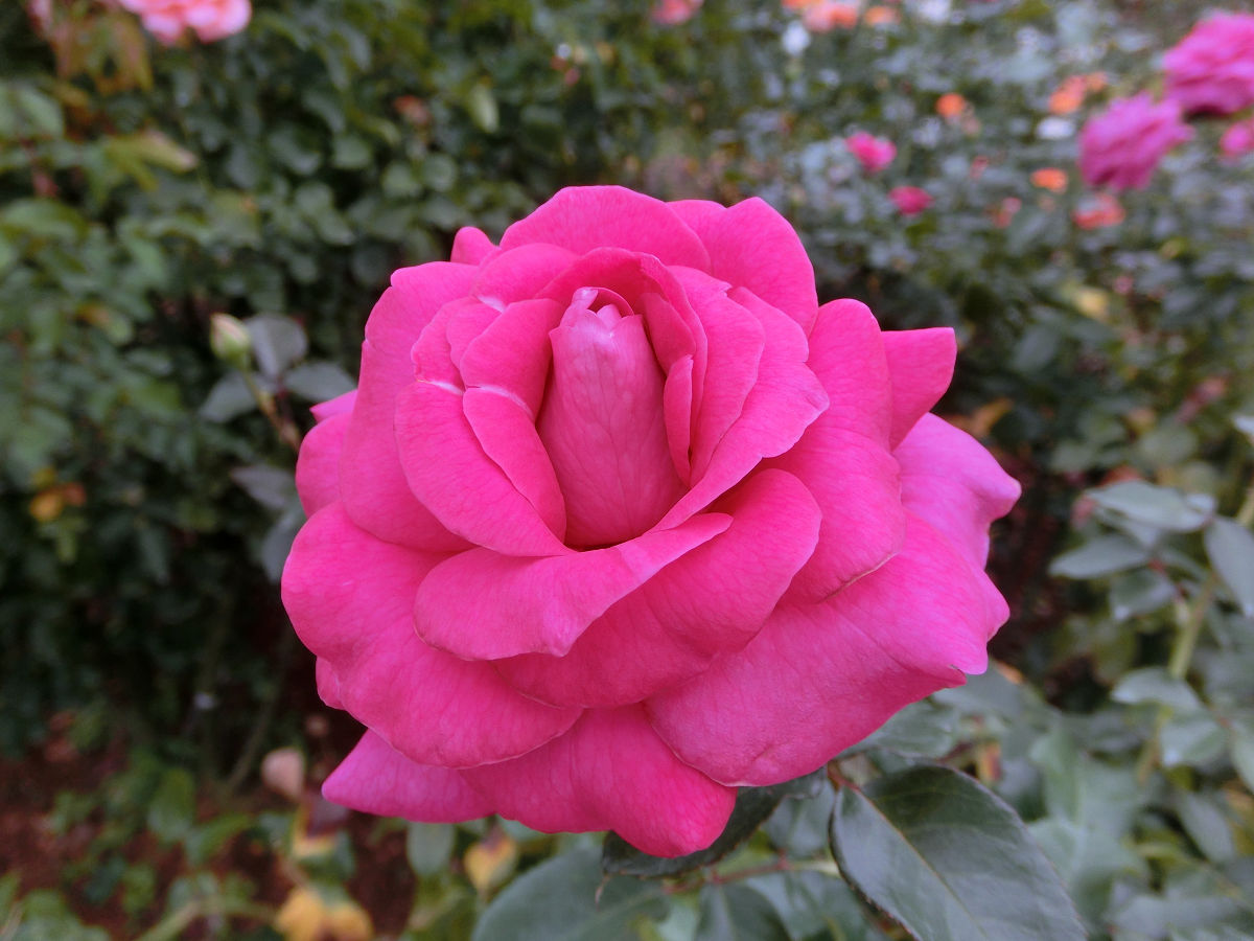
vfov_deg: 49.7
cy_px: 470
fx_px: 1014
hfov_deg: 63.4
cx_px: 627
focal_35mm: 28
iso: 80
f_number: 3
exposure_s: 1/200
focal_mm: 5
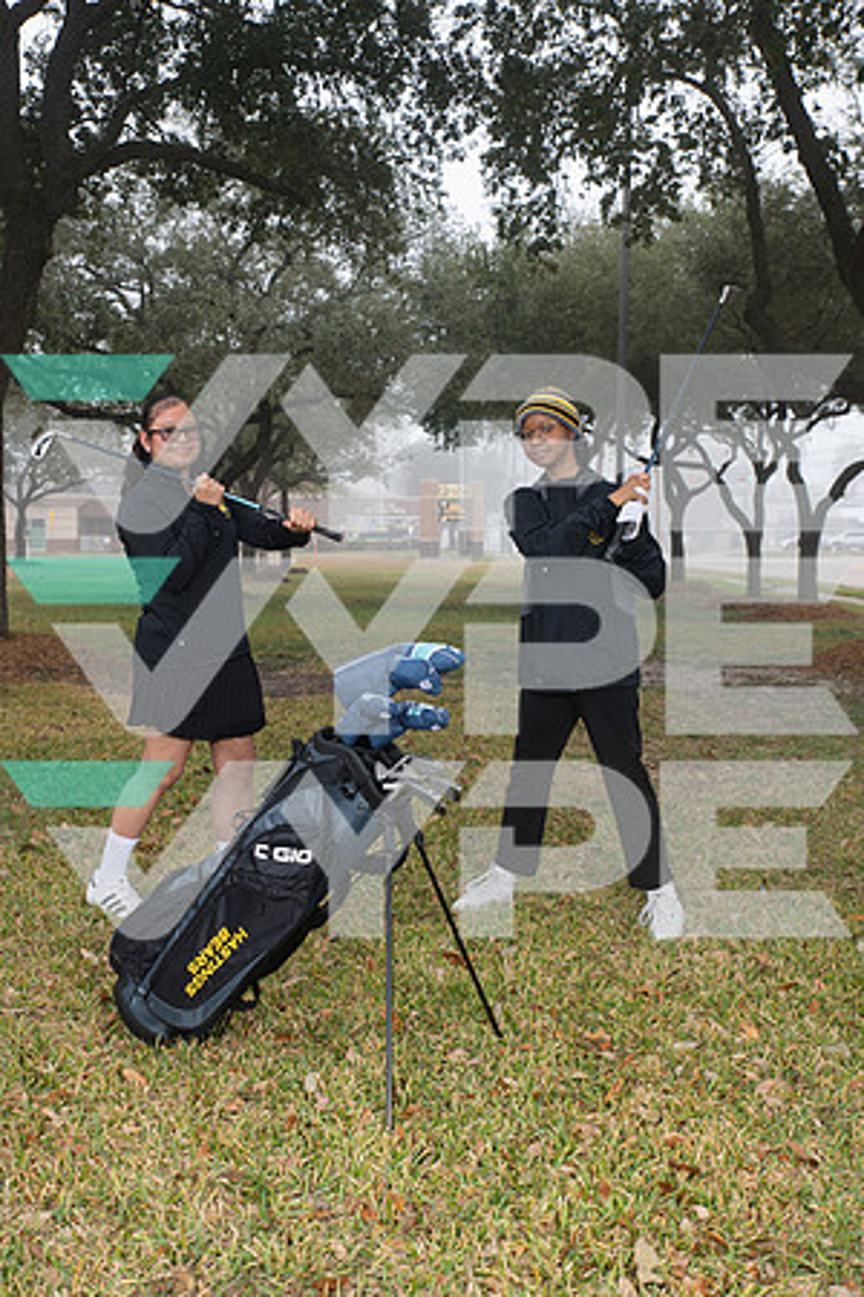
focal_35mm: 40
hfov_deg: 33.4
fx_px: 1440
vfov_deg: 48.5
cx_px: 432
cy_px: 648
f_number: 7.1
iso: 250
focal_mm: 40
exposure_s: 1/250
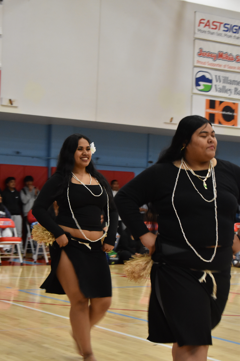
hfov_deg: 16.6
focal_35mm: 82
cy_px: 180
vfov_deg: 24.6
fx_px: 825
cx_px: 120
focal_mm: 55
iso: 2500
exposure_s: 1/50
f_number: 5.6
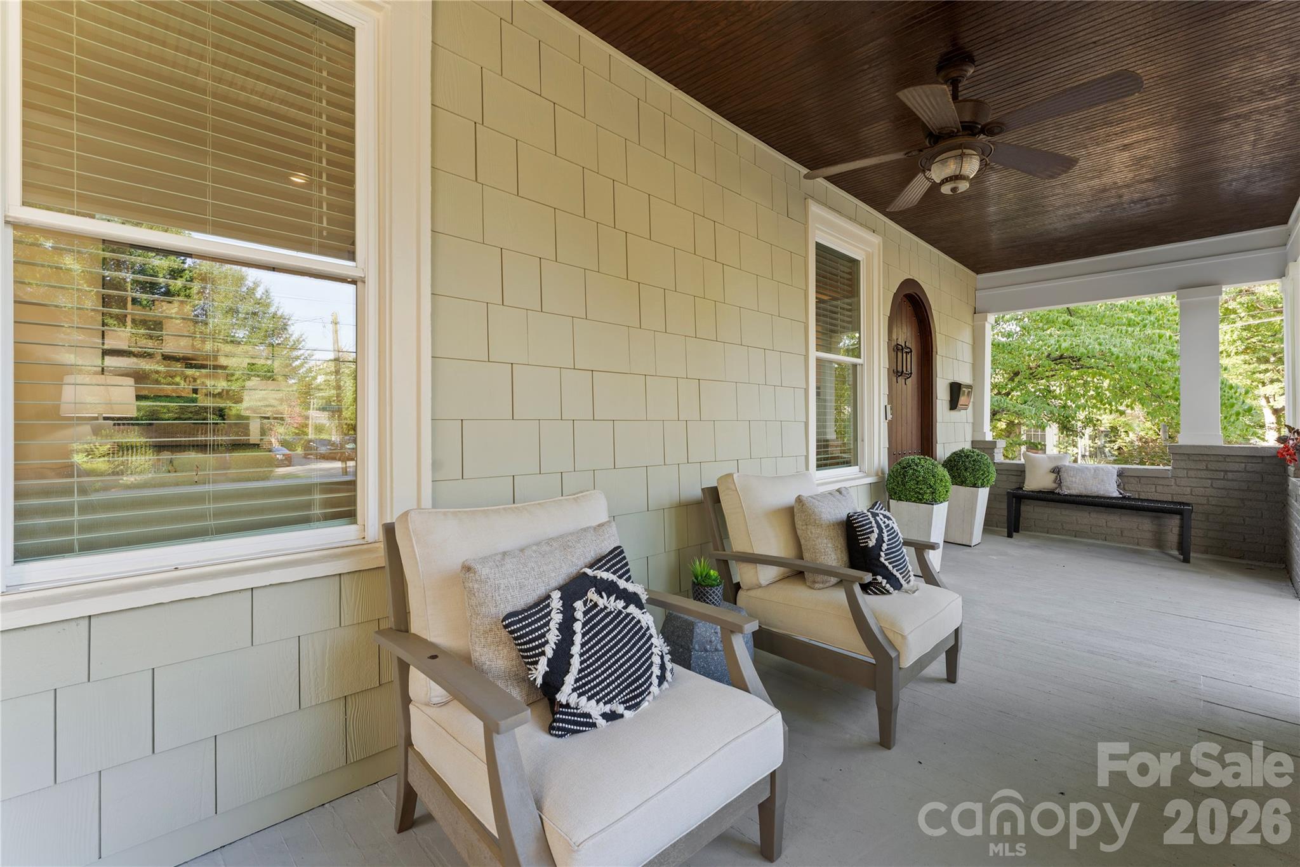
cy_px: 434
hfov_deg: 98.5
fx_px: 560
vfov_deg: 75.5
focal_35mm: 16
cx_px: 650
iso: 160
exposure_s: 1/3
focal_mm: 15.5
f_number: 9
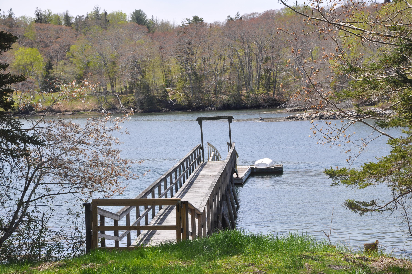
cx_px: 206
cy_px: 137
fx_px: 1200
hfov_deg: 19.5
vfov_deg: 13.0
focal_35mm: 105
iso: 200
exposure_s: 1/320
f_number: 9
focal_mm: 70
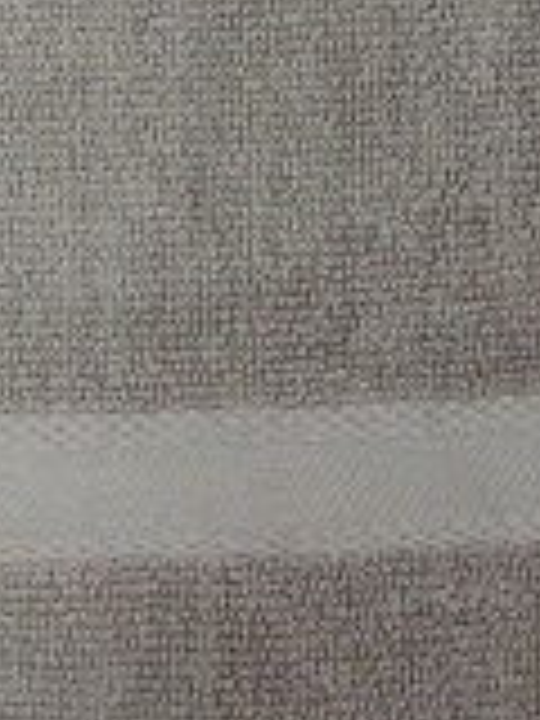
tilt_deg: -76.3
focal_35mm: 202
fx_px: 4202
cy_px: -1125
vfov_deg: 8.7
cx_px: 394
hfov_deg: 7.3
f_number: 2.4
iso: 64
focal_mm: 4.12
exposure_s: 1/20
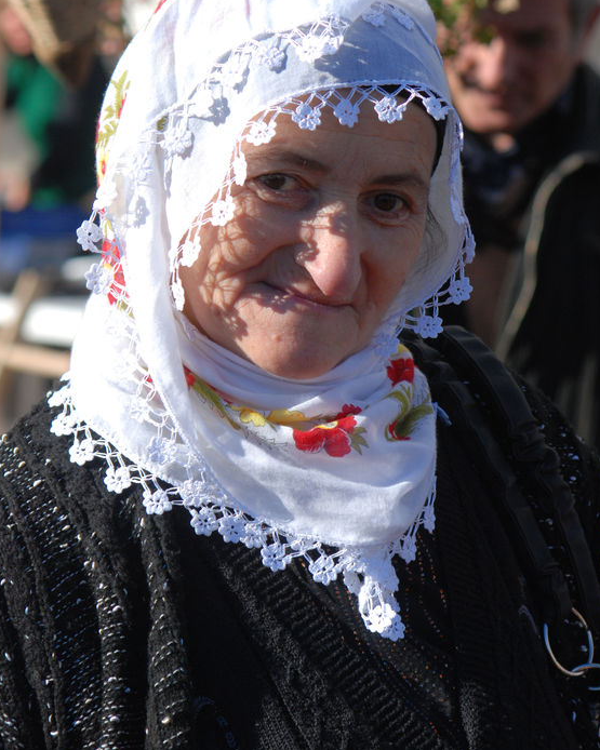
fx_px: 3974
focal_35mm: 179
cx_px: 316
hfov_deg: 8.6
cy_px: 266
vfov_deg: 10.8
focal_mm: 98
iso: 320
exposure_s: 1/800
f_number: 7.1
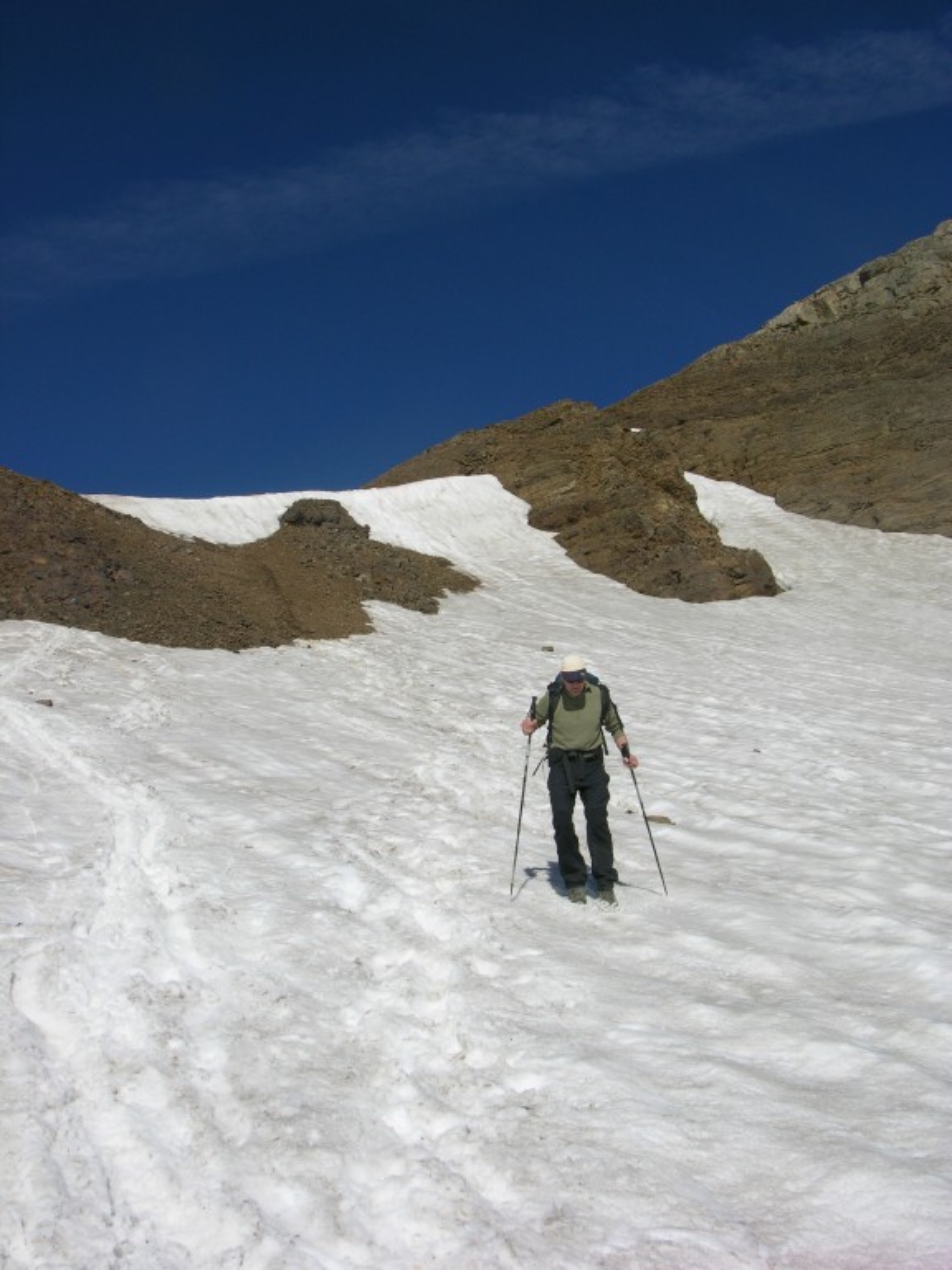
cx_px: 476
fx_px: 1283
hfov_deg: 40.7
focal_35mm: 35
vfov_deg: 52.6
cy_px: 635
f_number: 8
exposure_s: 1/302
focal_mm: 8.9
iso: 50
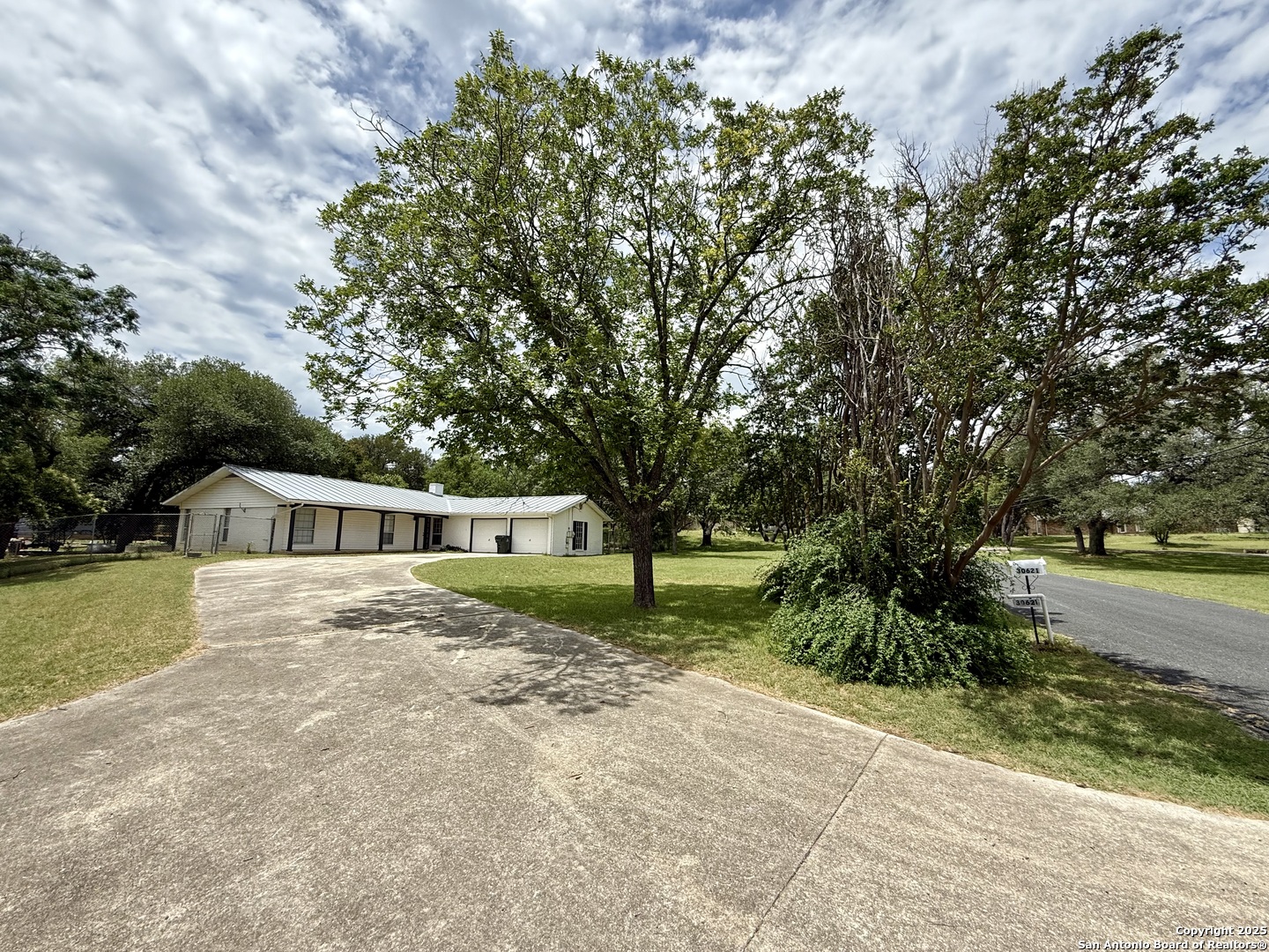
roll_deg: -0.9
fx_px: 513
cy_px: 476
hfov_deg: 102.1
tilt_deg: +8.5
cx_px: 634
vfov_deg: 85.7
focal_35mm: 14
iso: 50
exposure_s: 1/1901
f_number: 2.2
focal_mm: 2.22
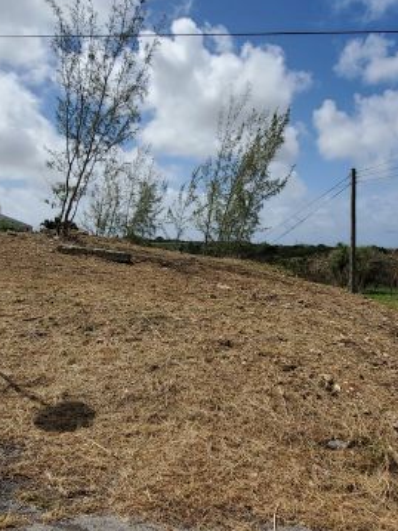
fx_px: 445
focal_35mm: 29
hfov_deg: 48.2
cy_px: 265
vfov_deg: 61.7
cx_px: 213
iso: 50
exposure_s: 1/2228
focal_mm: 1.8
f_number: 2.2
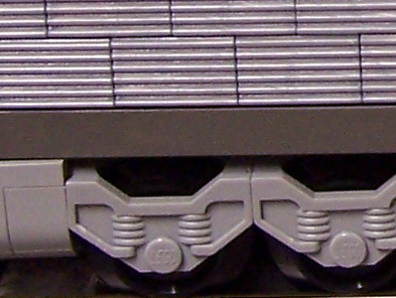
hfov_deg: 7.6
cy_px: -189
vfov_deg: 5.9
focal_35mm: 248
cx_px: 870
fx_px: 2840
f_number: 2.8
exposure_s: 1/8
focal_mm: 7.1
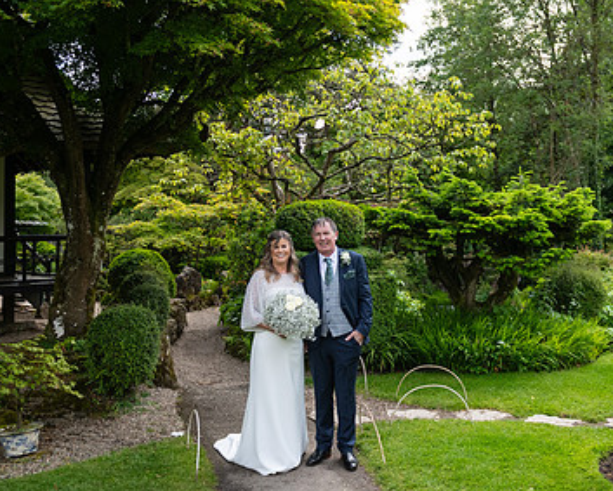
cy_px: 204
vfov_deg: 40.1
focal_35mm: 37
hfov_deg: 49.0
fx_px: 672
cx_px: 326
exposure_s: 1/1600
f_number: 3.5
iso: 400
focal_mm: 24
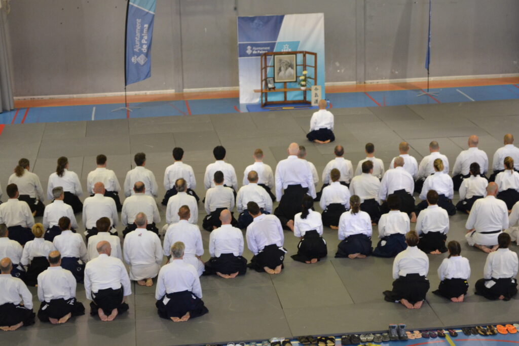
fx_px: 1189
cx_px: 260
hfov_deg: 24.6
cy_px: 173
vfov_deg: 16.6
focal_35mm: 82
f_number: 5.6
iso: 1800
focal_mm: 55
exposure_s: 1/60
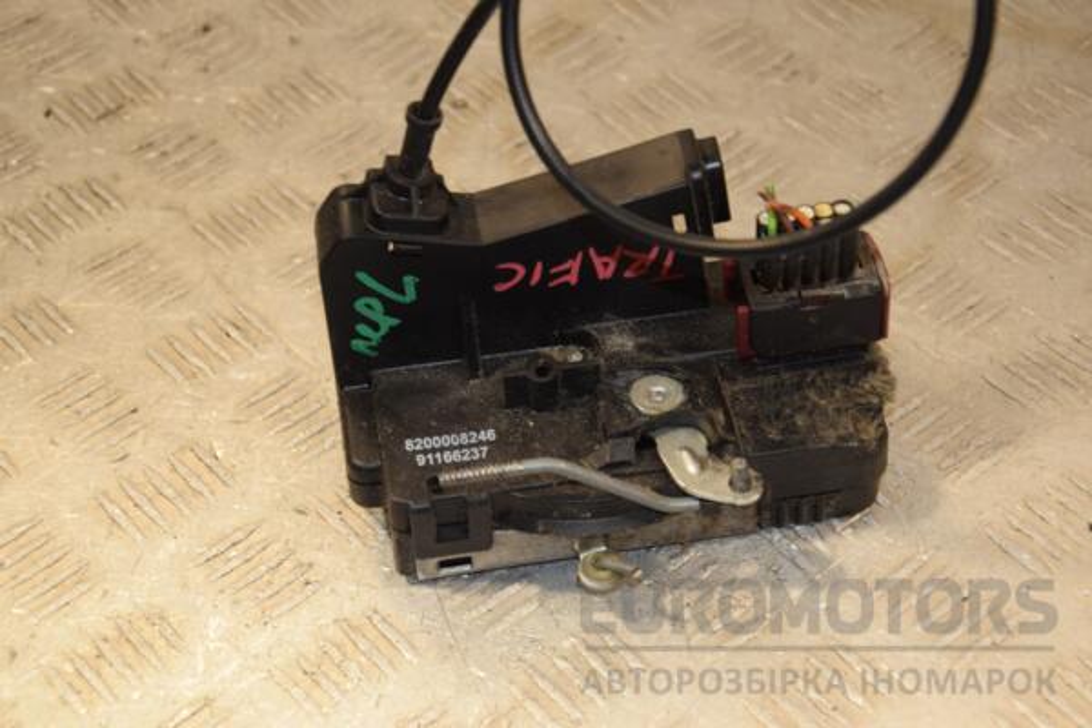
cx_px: 546
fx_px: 2366
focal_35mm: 78
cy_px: 364
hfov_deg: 26.0
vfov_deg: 17.5
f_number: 5
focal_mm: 52
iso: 800
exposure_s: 1/160
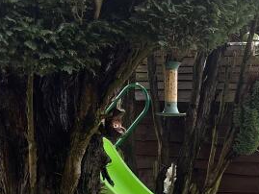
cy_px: 126
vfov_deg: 14.9
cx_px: 255
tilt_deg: -0.2
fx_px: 741
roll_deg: -0.1
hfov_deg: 19.3
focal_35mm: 99
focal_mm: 5.1
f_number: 1.6
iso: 50
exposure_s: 1/566
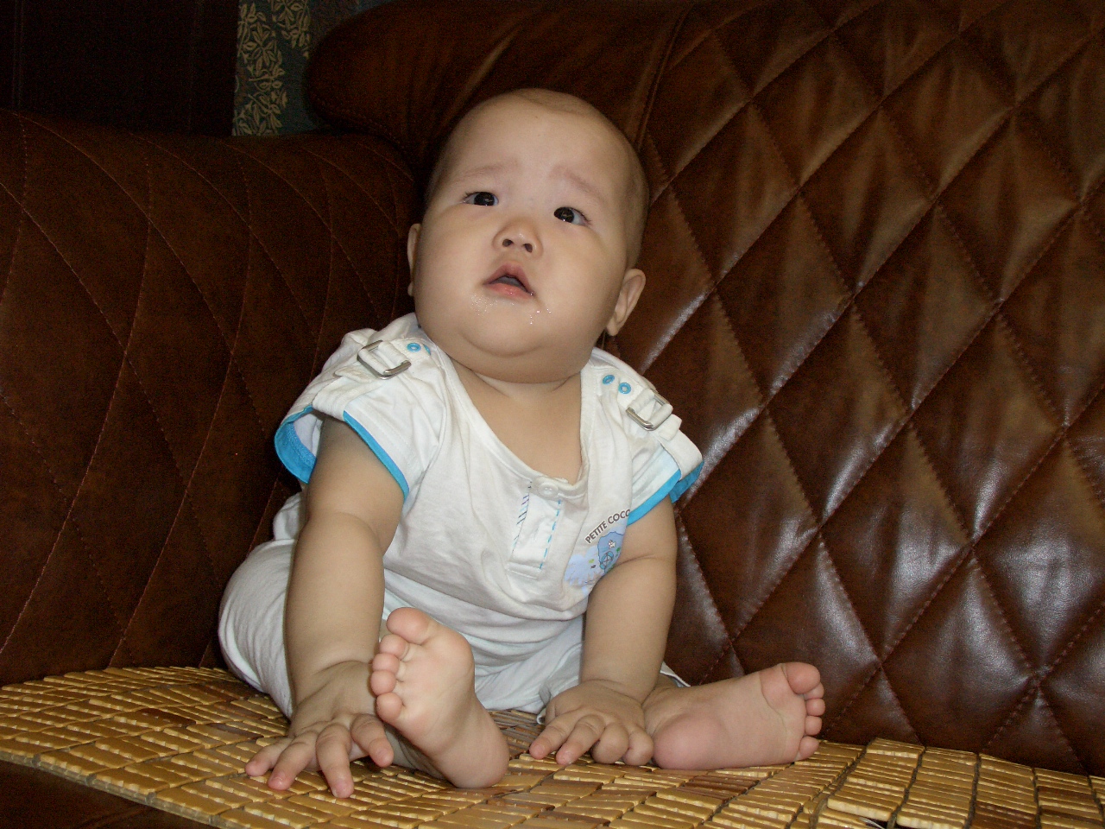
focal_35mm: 36
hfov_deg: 51.4
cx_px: 552
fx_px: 1149
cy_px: 414
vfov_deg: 39.7
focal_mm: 7.8
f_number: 2.9
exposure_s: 1/60
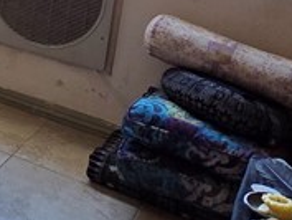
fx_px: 633
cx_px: -216
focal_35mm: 75
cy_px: -94
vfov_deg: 17.9
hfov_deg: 19.9
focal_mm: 2.2
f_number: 2.2
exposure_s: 1/120
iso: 200
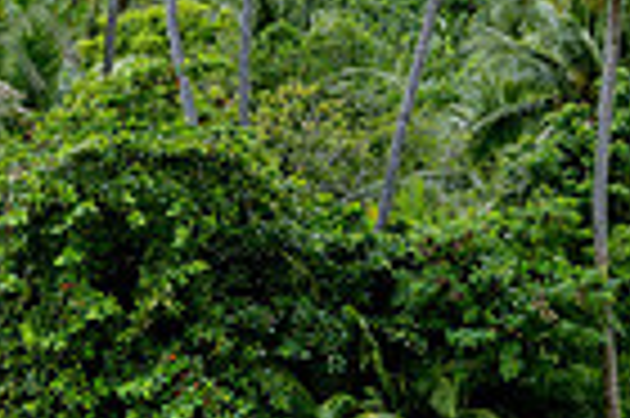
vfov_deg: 8.2
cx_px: -549
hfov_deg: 11.4
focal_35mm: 166
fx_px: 2902
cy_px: 425
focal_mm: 40
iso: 125
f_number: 6.3
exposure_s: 1/200
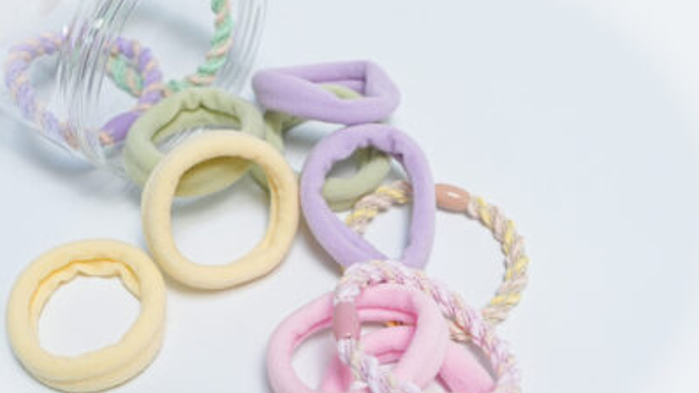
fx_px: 1093
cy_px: 219
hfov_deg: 35.5
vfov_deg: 20.4
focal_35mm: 59
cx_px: 335
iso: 800
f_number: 5
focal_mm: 35
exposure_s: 1/160
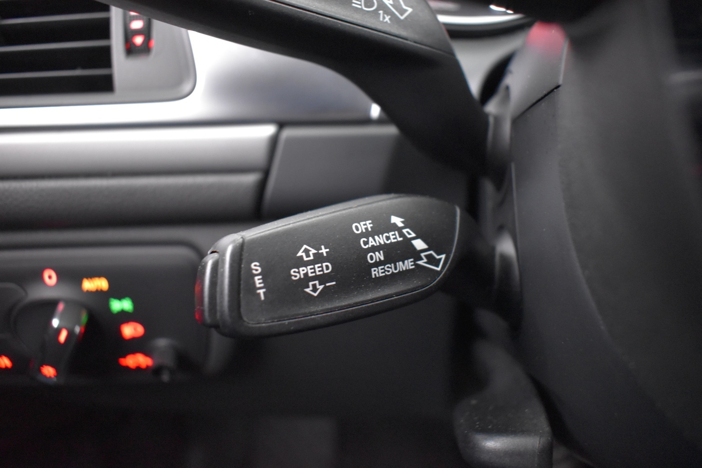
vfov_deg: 41.7
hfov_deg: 59.5
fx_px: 614
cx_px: 351
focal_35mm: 32
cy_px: 234
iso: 3200
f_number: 3.8
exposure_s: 1/4
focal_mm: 21
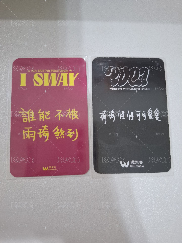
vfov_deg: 73.9
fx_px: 161
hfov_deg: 58.9
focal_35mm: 23
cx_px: 91
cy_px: 122
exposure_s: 1/60
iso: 200
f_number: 1.8
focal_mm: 5.54
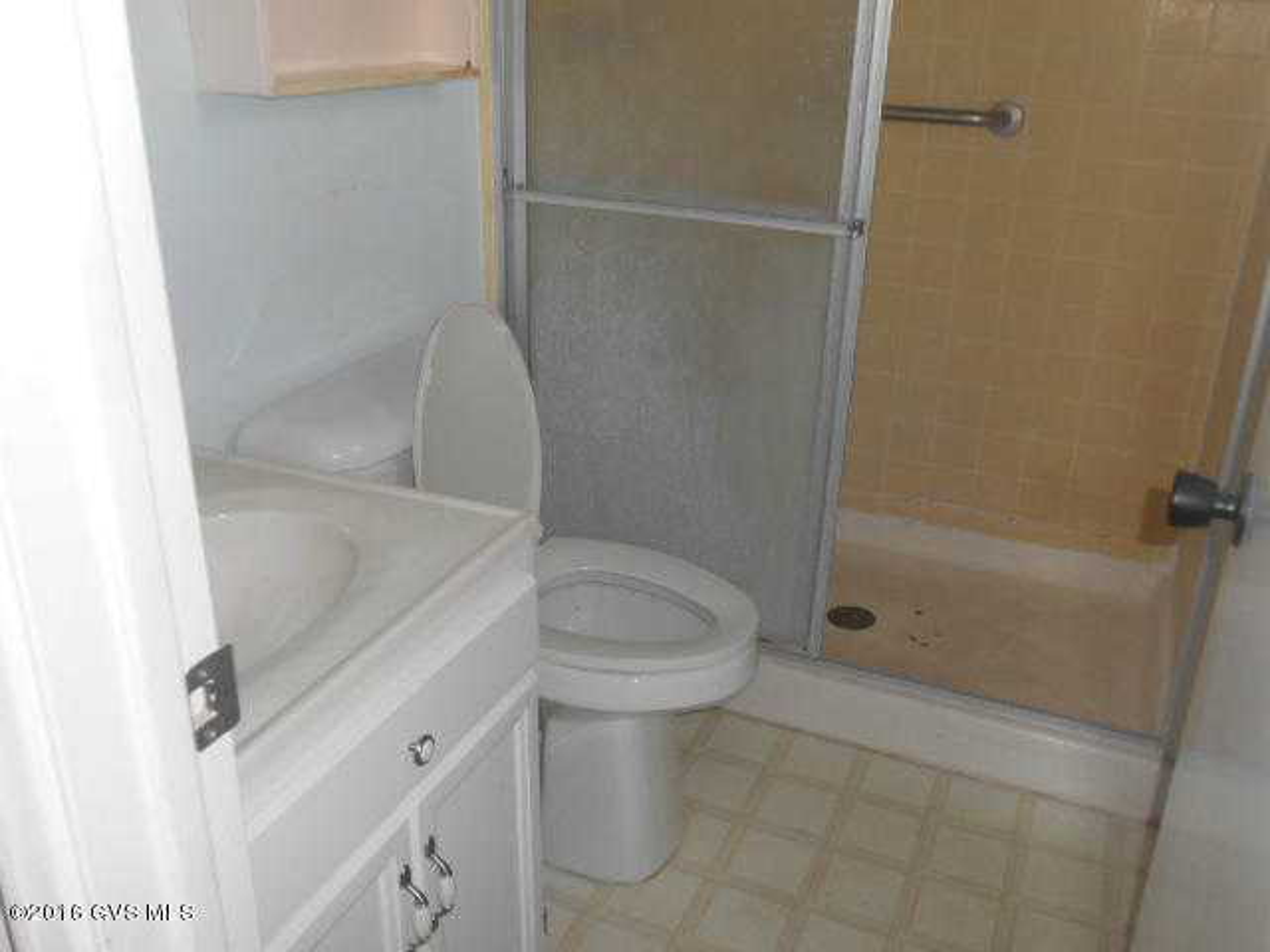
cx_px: 635
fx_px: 1137
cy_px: 476
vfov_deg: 45.4
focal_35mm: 31
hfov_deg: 58.4
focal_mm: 5.5
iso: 200
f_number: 3.6
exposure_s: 1/25
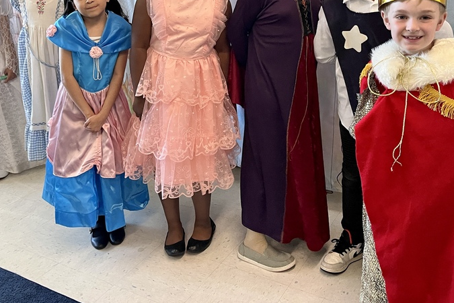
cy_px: 48
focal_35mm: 41
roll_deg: +2.2
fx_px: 517
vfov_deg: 31.5
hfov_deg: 47.4
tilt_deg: -13.9
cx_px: 231
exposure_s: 1/60
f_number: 1.6
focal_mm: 5.1
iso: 500
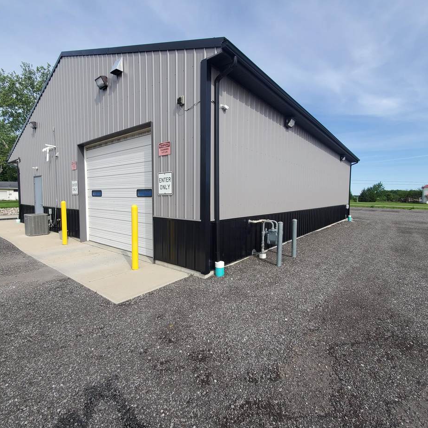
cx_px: 204
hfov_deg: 87.4
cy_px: 207
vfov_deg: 87.4
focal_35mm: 16
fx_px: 224
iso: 50
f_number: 2.2
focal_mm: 1.8
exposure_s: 1/807
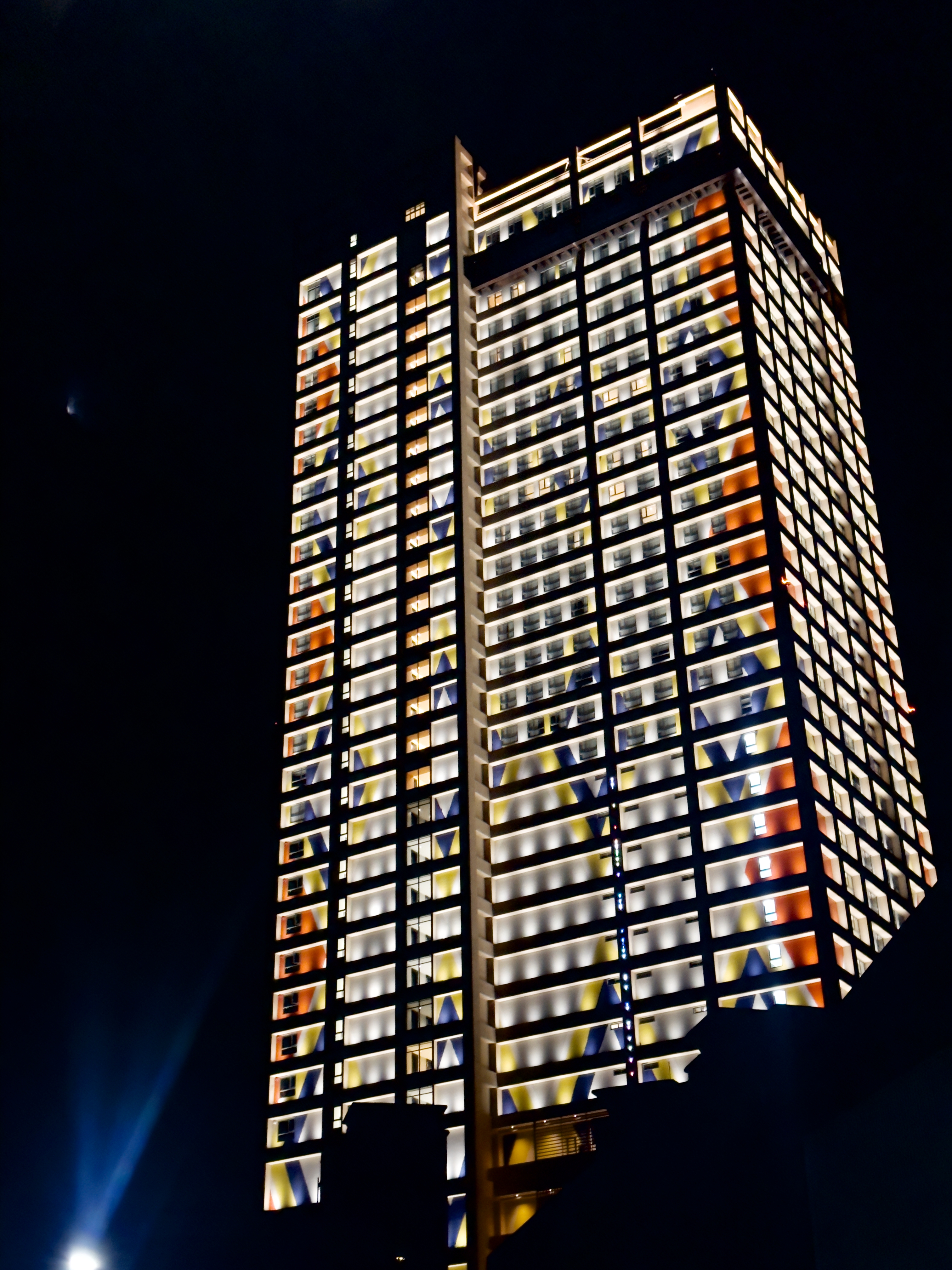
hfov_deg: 30.3
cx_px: 476
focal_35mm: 48
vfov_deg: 39.7
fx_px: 1760
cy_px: 635
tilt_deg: +29.9
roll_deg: +0.0
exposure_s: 1/40
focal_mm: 6.86
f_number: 1.78
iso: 400
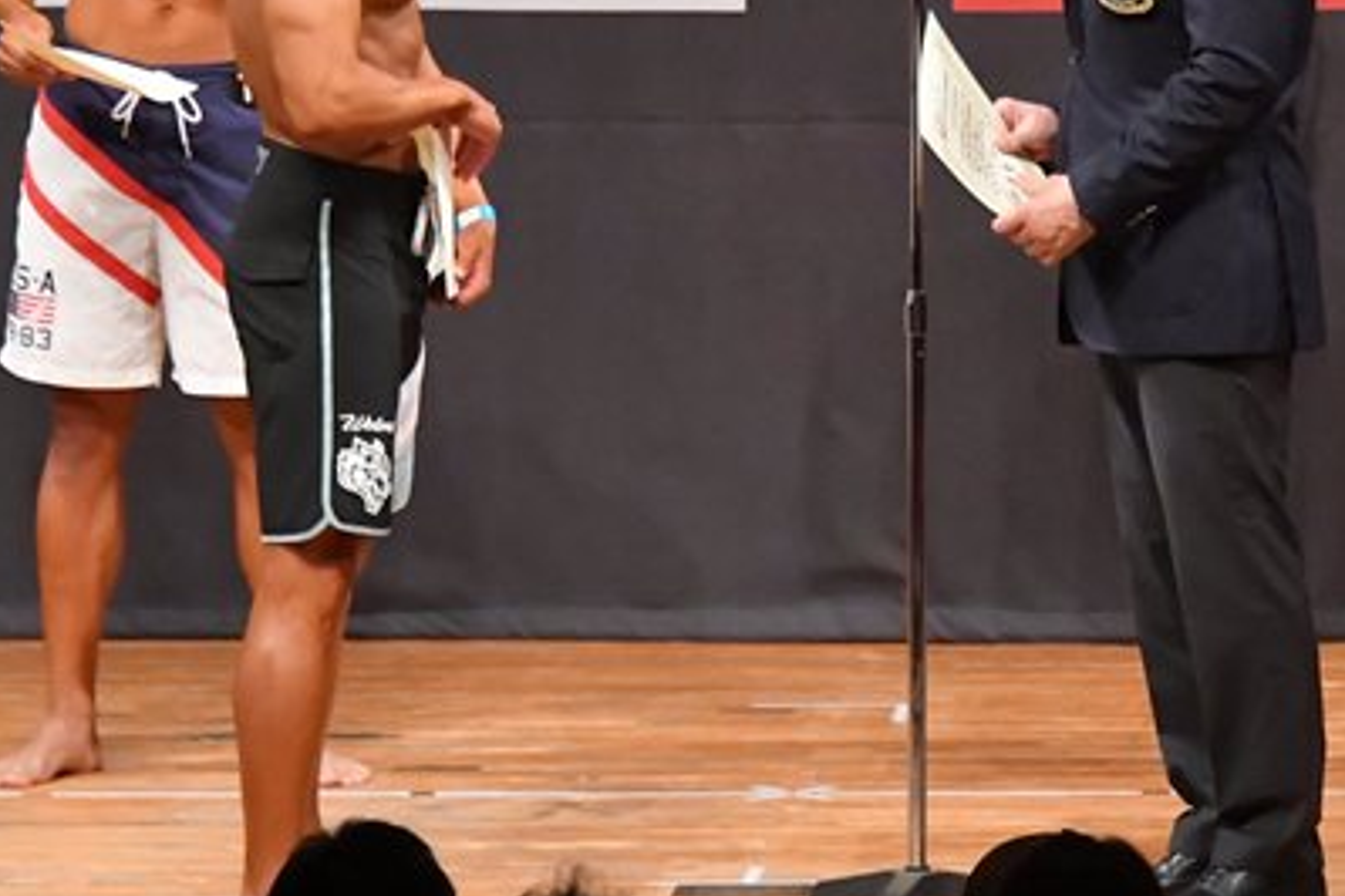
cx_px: 1128
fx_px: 17409
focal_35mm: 466
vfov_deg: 3.0
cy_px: 320
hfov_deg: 4.4
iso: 9000
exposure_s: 1/400
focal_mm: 160
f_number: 5.6
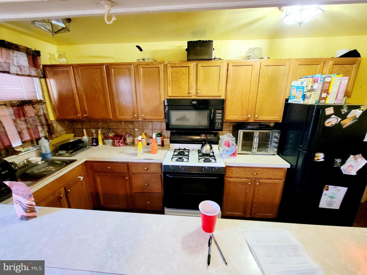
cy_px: 138
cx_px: 184
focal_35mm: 13
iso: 500
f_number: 2.2
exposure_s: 1/30
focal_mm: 2.2
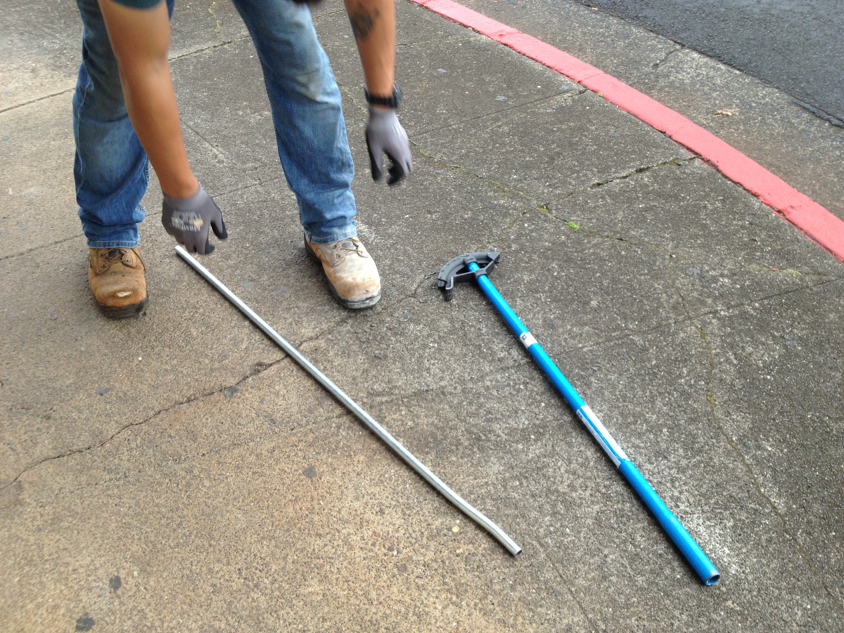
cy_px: 316
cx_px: 422
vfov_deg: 40.7
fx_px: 853
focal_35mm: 35
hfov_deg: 52.6
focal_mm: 4.28
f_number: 2.4
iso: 64
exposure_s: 1/120
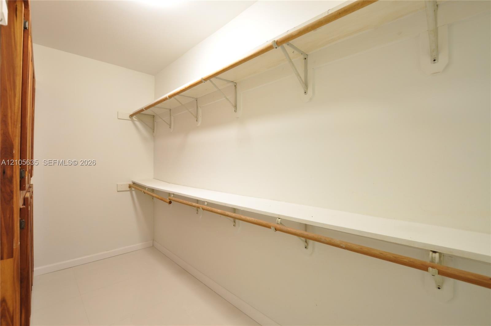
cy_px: 163
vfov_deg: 77.2
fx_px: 204
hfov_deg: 100.5
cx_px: 246
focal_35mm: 15
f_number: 8
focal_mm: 10
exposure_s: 1/2.5
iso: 400
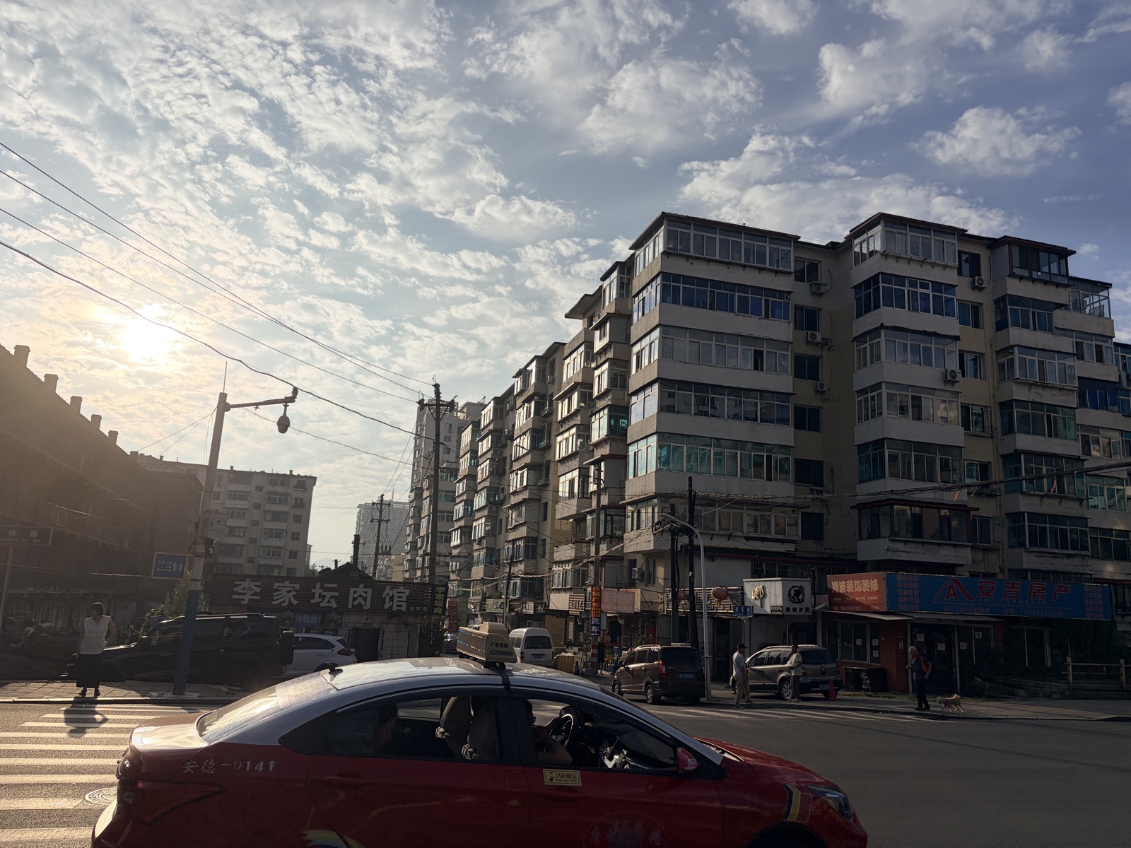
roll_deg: -2.1
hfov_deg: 67.3
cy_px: 424
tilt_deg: +11.9
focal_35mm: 26
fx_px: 849
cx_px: 566
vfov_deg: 53.1
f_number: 1.6
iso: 50
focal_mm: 5.96
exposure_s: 1/14493
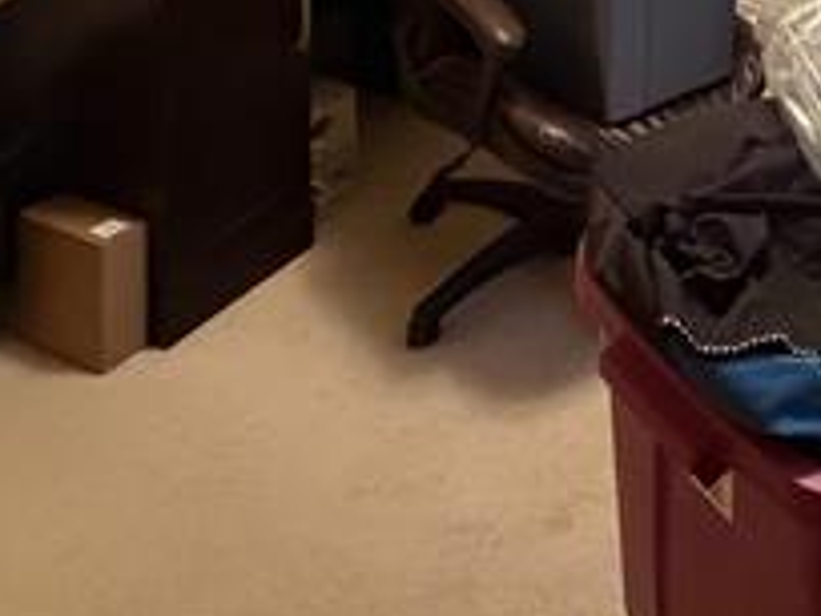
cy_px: -330
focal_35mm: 44
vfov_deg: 24.6
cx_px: 889
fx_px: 1044
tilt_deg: -6.2
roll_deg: -3.1
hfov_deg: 36.7
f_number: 2.2
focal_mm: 2.22
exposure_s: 1/60
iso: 1000
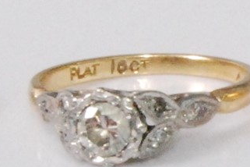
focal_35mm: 71
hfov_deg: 28.4
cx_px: 146
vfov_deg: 19.2
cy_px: 98
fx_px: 493
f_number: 22
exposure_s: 1/125
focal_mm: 38
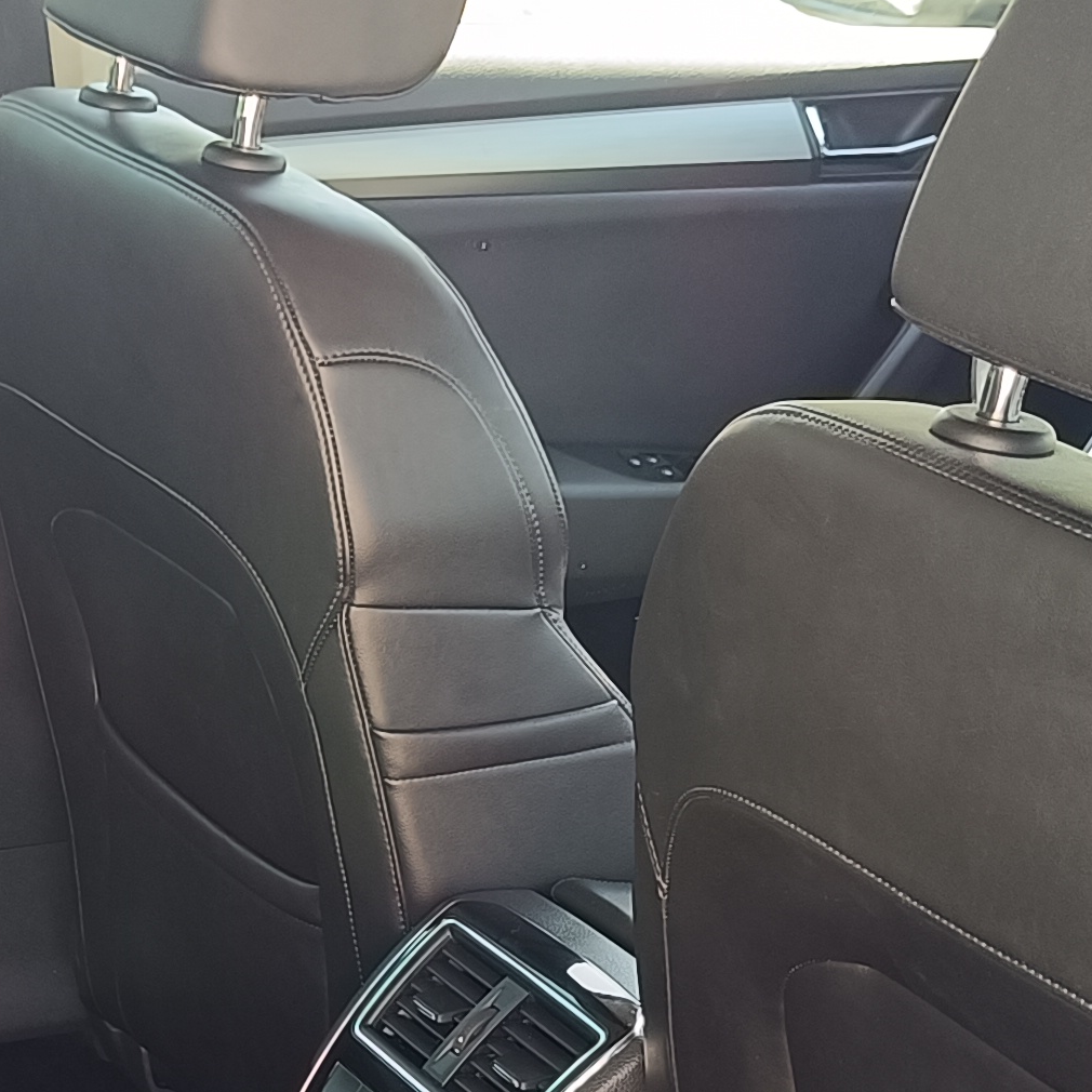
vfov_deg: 19.2
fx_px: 3069
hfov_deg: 19.6
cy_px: 1271
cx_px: 14
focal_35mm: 86
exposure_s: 1/101
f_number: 1.88
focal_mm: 5.59
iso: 190
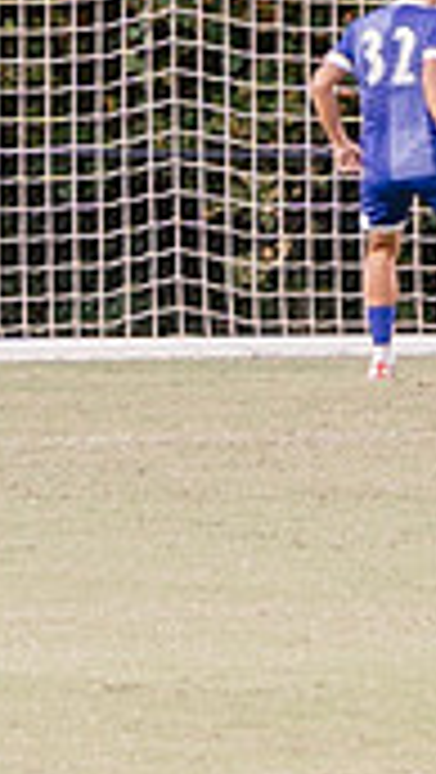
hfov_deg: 1.2
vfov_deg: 2.1
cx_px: 971
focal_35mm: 1031
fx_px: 21149
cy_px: -378
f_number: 3.2
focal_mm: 90
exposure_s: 1/125
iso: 640
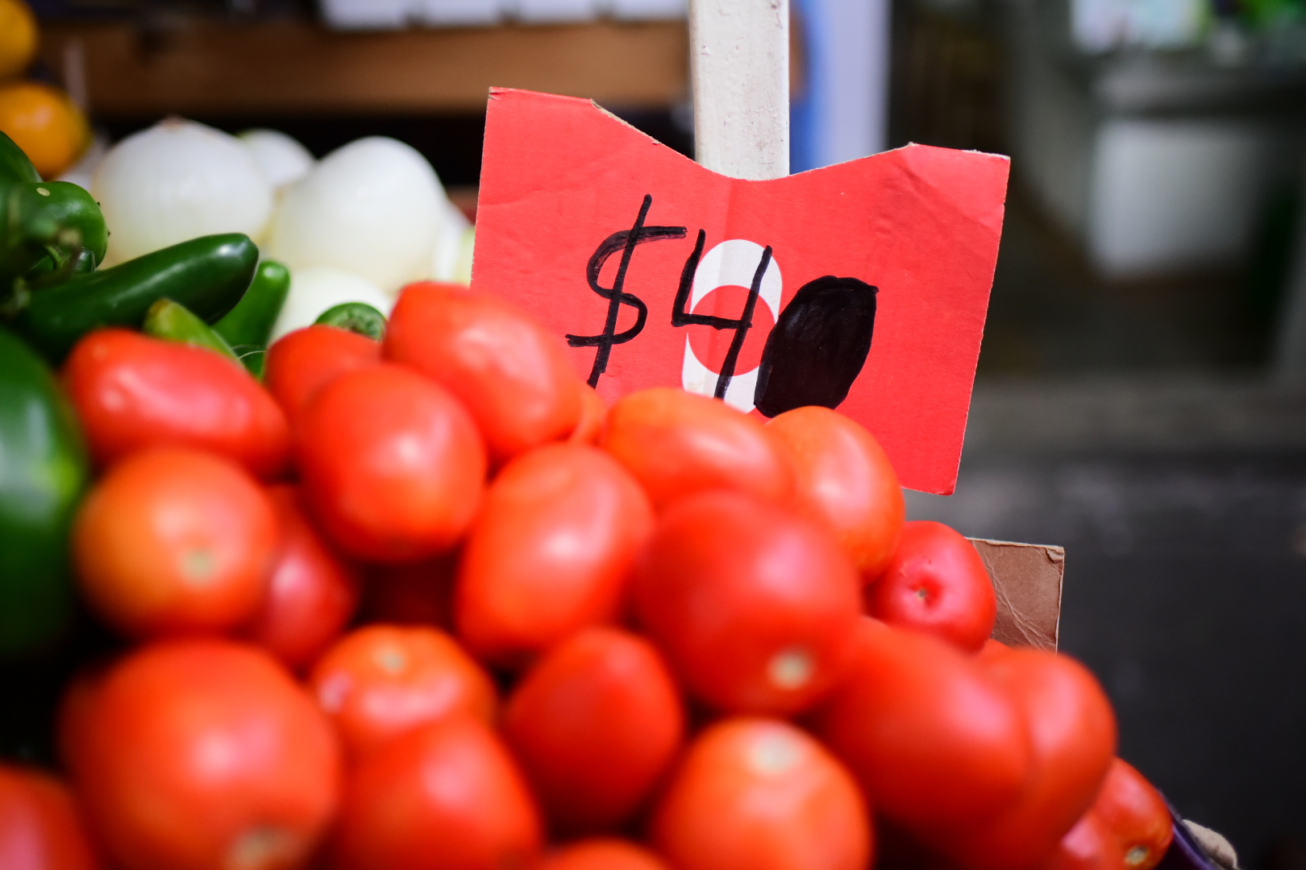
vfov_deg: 37.9
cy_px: 435
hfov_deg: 54.4
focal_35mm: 35
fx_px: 1270
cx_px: 653
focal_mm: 35
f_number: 1.8
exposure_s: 1/1600
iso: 2500
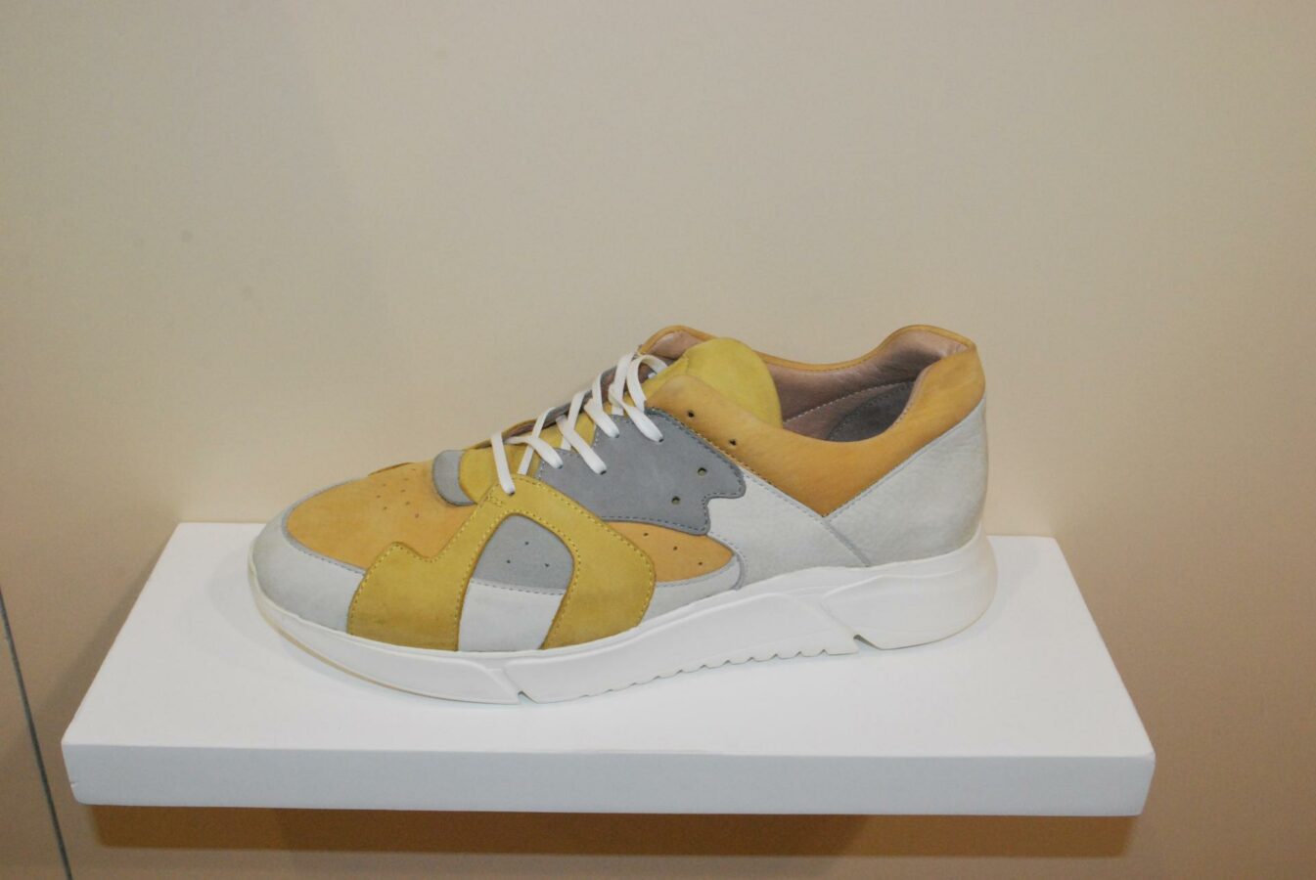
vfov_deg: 34.3
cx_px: 658
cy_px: 440
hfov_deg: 49.5
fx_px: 1427
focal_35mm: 39
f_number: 11
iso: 1600
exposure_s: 1/200
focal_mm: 26
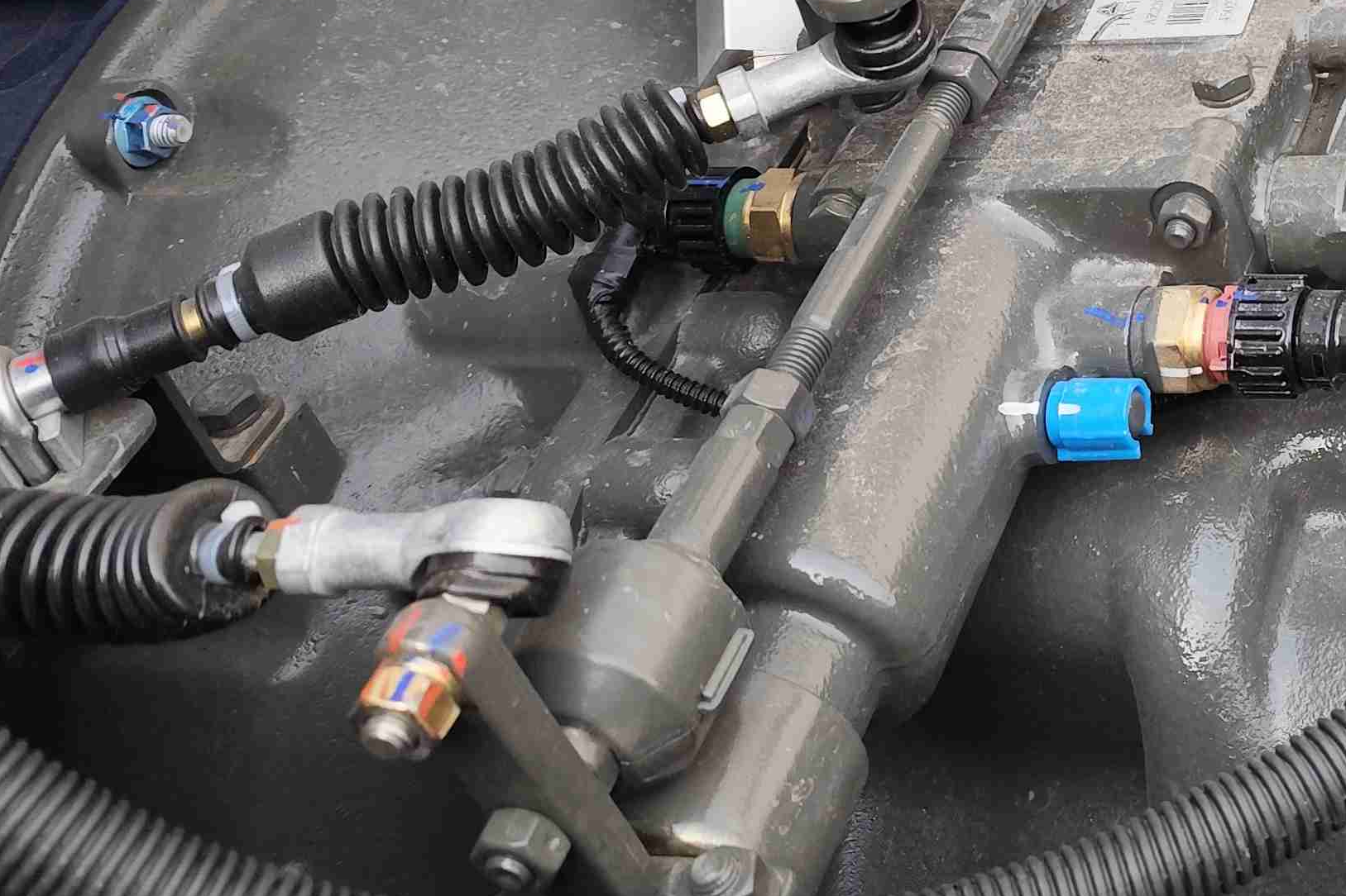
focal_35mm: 60
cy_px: -58
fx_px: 2243
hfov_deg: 30.5
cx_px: 1408
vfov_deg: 21.6
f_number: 1.65
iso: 50
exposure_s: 1/128
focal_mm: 6.14
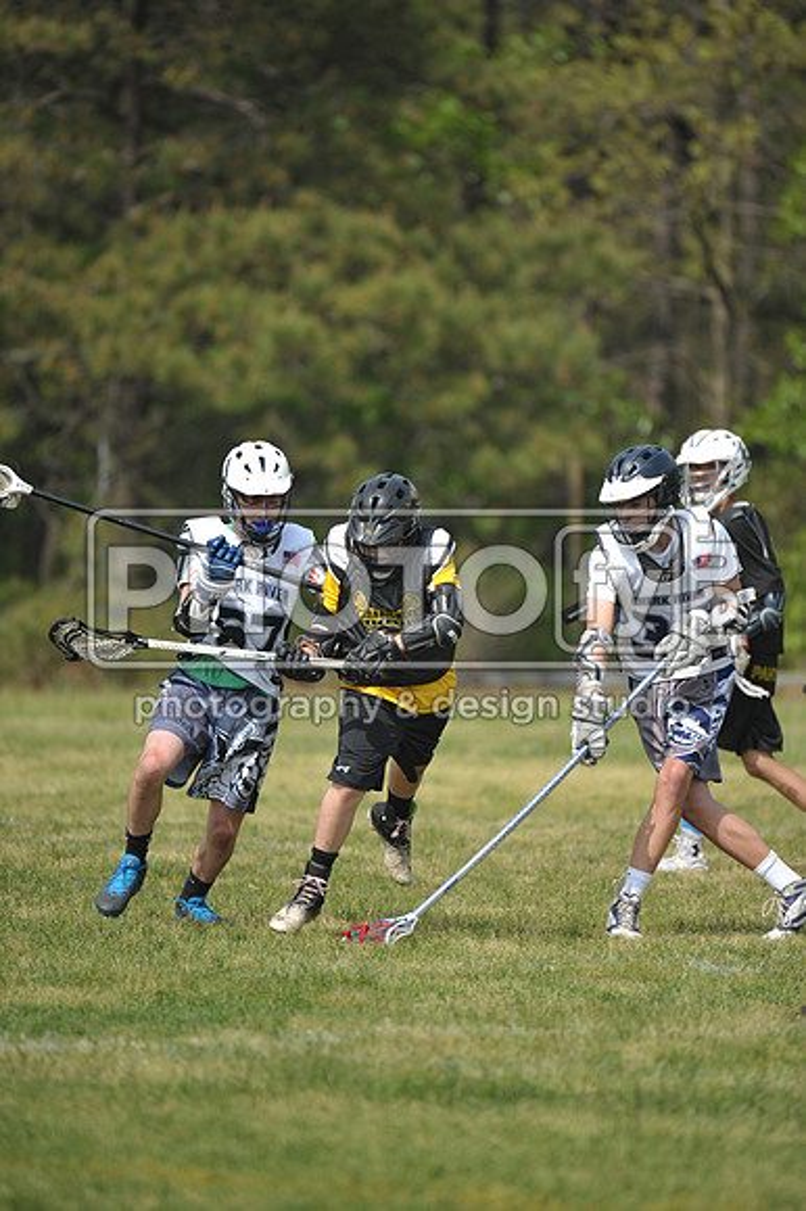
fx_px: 13448
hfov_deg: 3.4
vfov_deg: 5.2
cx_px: 403
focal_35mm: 400
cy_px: 606
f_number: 4
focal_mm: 400
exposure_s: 1/3200
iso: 640
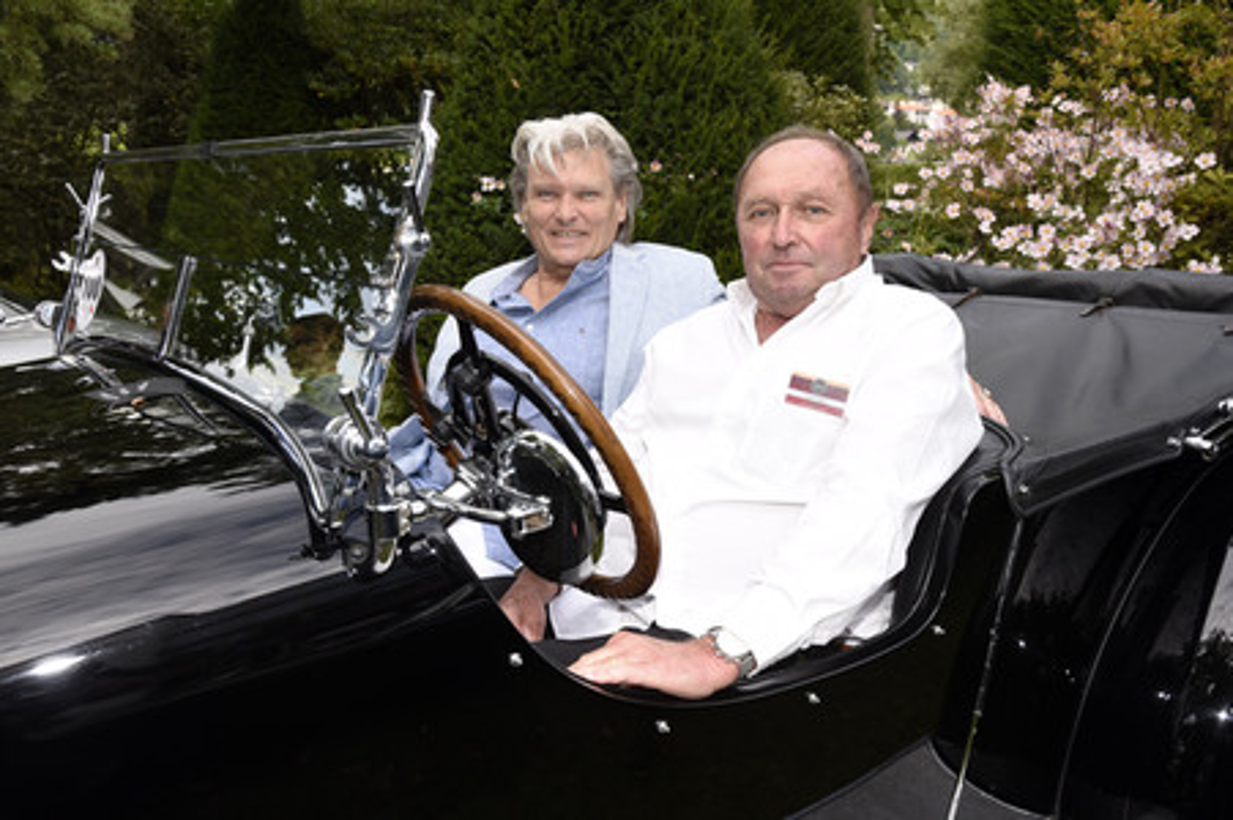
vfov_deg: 38.8
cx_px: 616
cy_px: 410
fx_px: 1164
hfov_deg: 55.8
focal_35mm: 34
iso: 250
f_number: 8
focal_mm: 34
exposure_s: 1/125
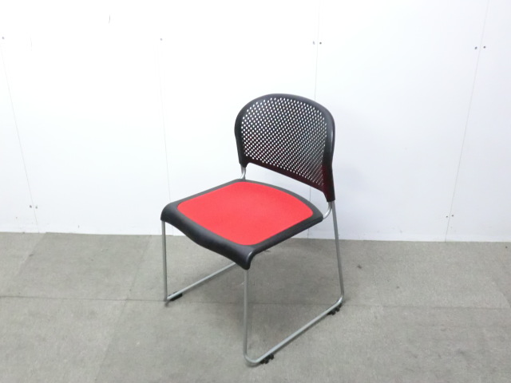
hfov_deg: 49.0
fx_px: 561
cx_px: 256
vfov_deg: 37.7
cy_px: 192
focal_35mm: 38
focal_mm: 6.9
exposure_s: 1/25
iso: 800
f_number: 3.9
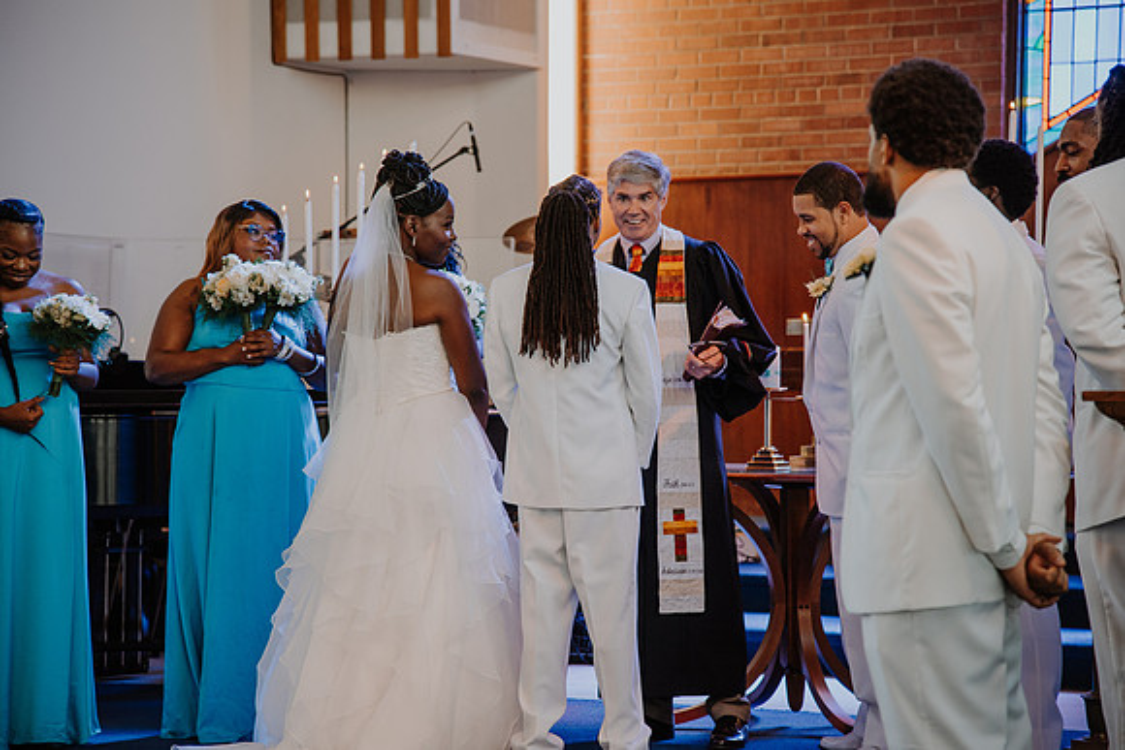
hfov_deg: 17.1
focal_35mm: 120
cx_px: 562
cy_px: 375
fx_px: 3751
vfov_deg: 11.4
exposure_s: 1/125
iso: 800
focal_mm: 120
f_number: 4
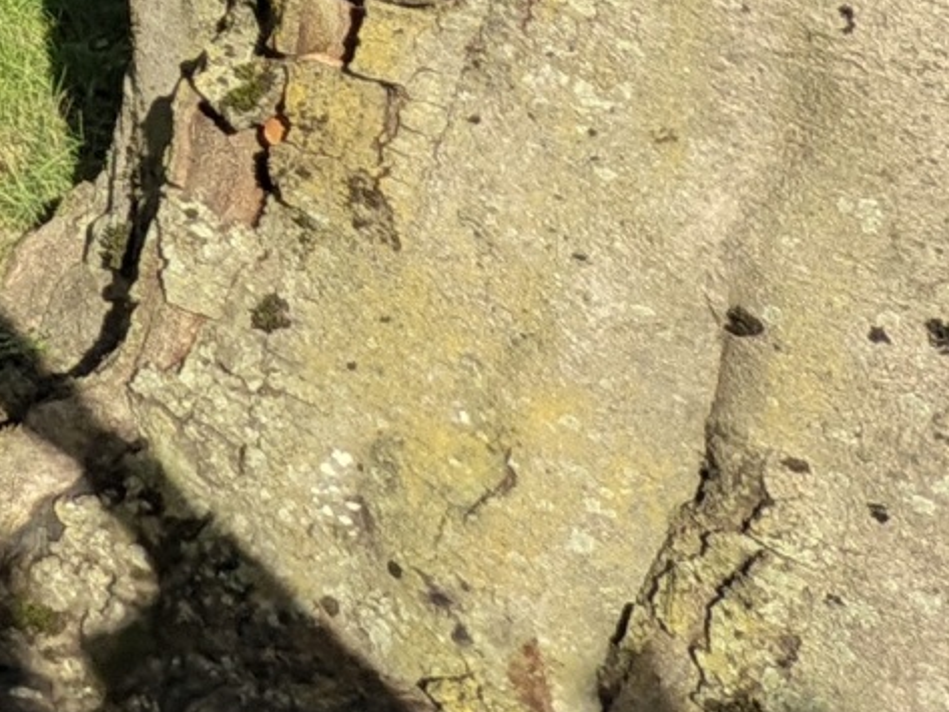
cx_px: -1286
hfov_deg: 15.6
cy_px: -964
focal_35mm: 65
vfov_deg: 14.8
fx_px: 1782
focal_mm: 2.02
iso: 62
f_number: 1.7
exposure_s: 1/4184
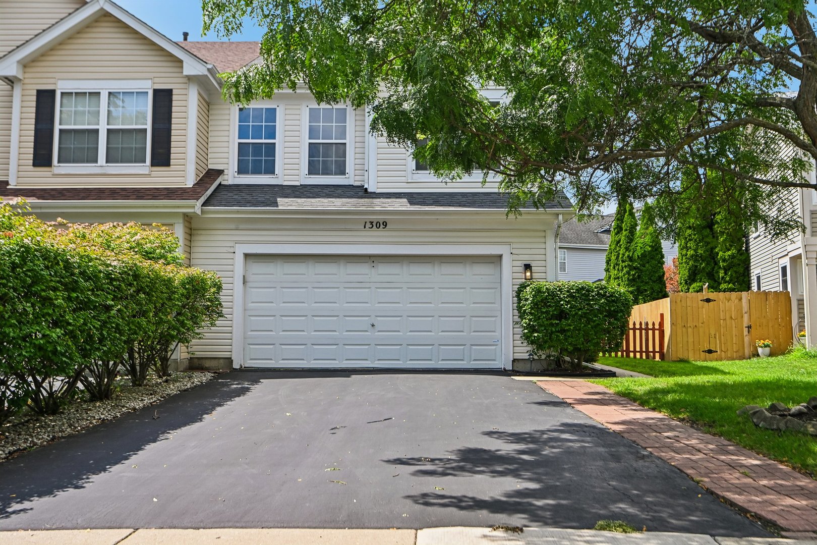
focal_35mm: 35
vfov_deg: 37.9
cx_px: 408
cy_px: 272
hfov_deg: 54.4
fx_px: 794
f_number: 13
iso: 400
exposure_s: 1/250
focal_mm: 35
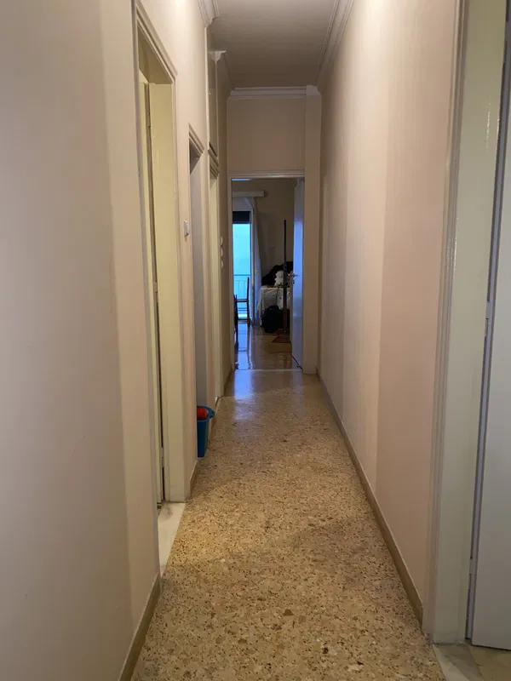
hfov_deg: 53.1
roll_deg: +0.7
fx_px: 512
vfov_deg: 67.3
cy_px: 340
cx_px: 256
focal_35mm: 26
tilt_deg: -9.6
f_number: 1.8
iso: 50
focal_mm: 4.25
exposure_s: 1/17
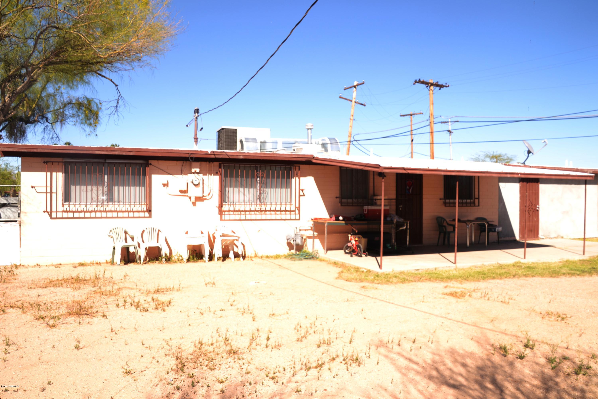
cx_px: 299
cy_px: 200
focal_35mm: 30
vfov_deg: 43.6
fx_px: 498
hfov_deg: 61.9
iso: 100
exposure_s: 1/200
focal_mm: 20
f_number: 11
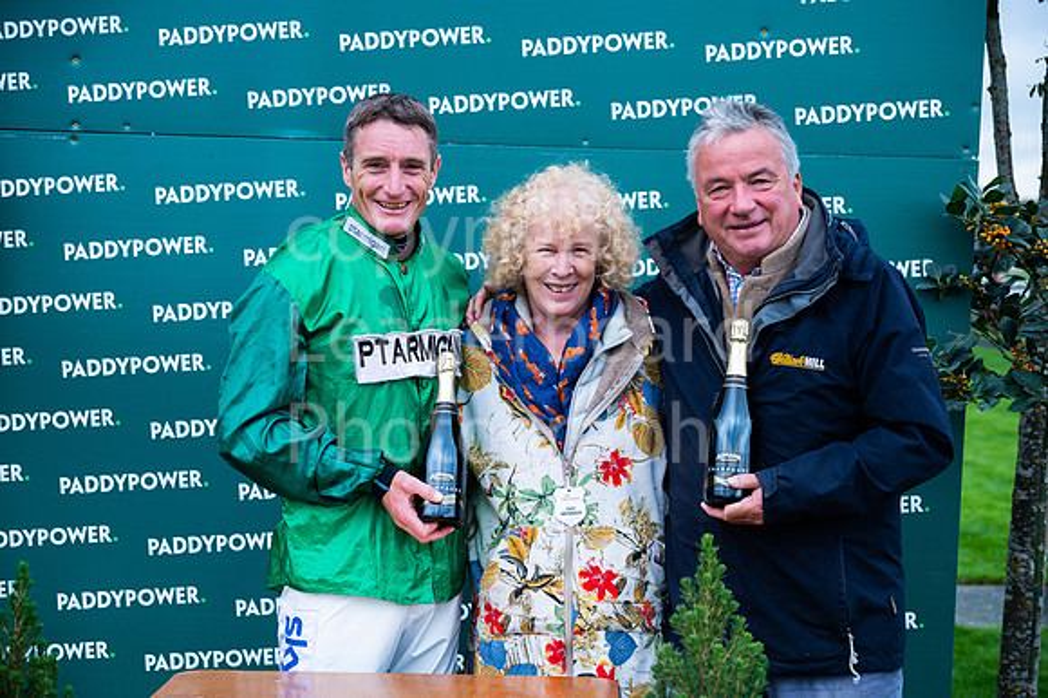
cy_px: 349
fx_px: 1658
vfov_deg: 23.8
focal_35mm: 57
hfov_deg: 35.1
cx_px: 524
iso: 500
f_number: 4
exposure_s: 1/1000
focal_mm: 57
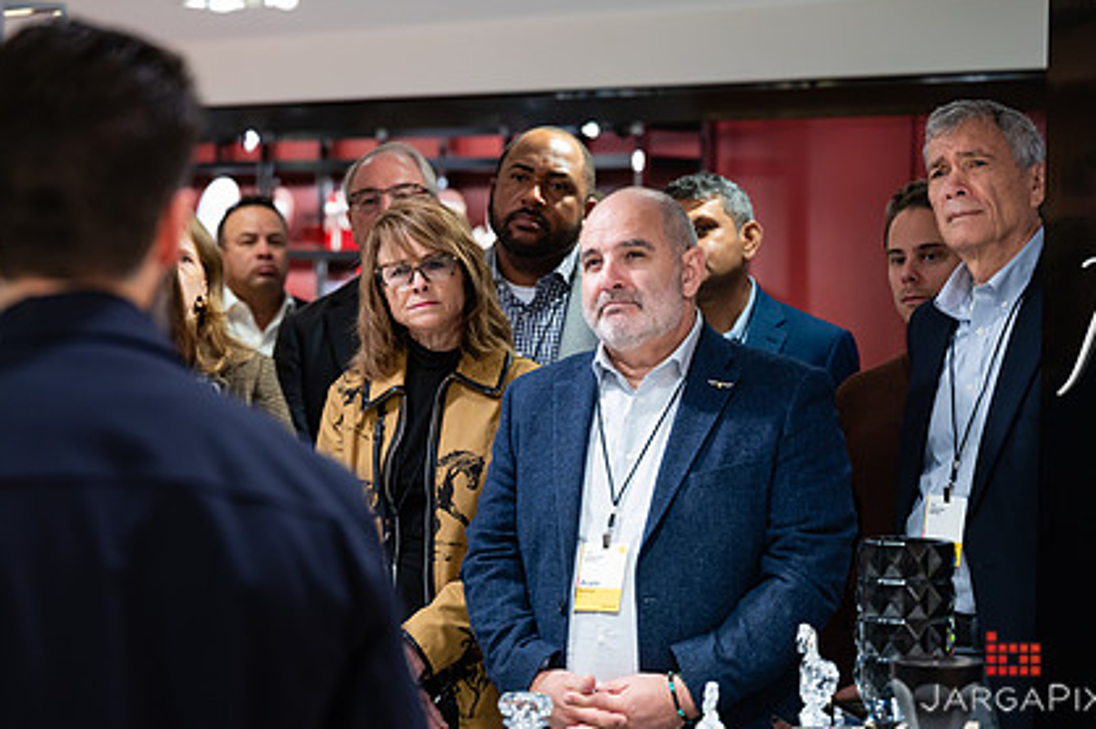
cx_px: 412
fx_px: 3346
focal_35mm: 110
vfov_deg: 12.4
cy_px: 262
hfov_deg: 18.6
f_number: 3.2
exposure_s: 1/160
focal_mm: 78
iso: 640
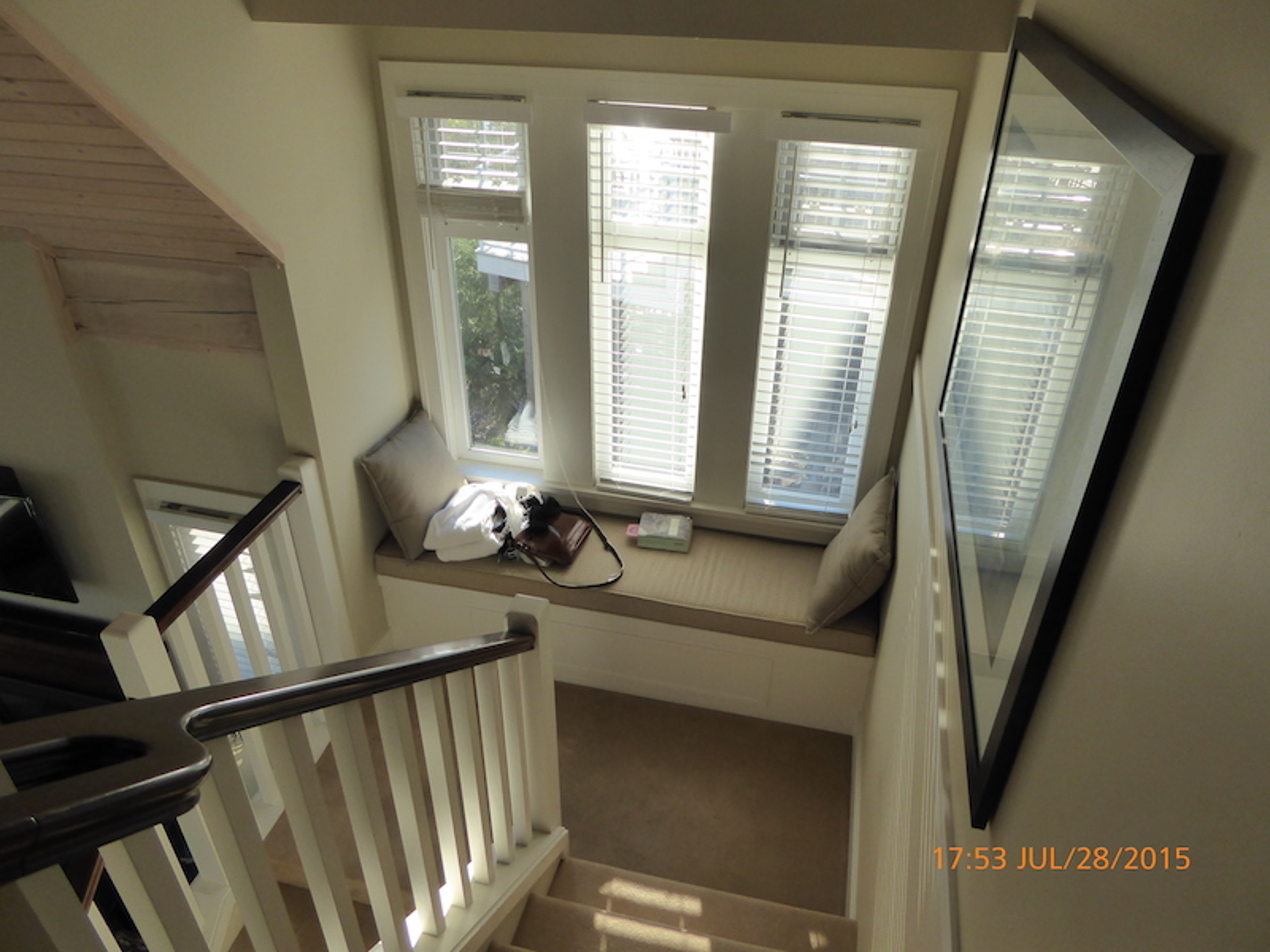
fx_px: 917
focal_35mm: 25
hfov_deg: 69.4
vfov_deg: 54.9
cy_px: 476
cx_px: 635
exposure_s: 1/250
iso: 200
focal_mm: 4.3
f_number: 3.3
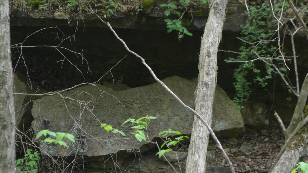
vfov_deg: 10.2
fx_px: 972
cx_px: 130
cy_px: 69
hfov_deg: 18.0
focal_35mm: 119
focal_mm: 40
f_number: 5.6
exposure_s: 1/125
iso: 400
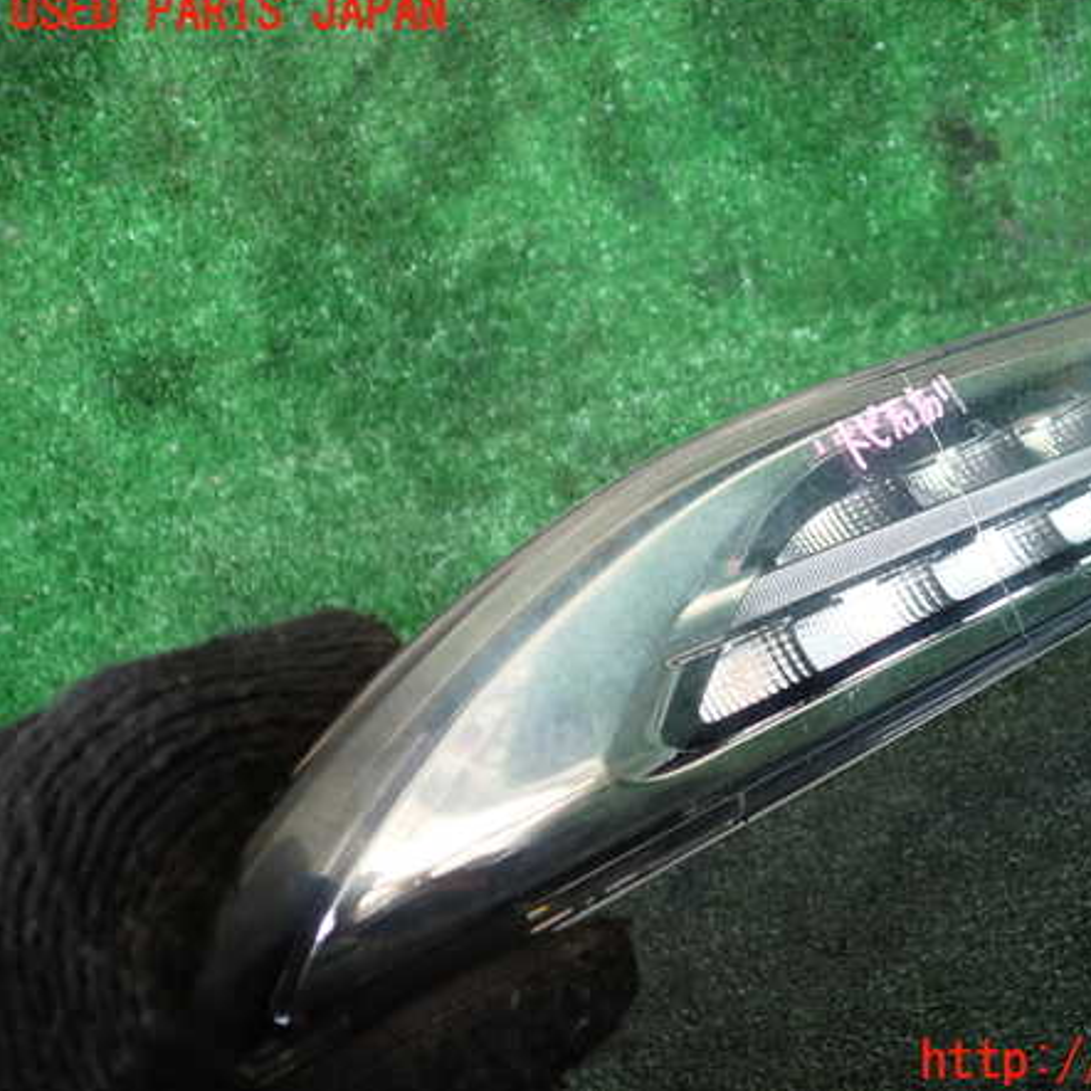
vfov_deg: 46.0
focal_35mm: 36
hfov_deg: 45.3
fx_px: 1284
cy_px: 538
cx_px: 738
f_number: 2.3
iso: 200
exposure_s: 1/60
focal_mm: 5.4
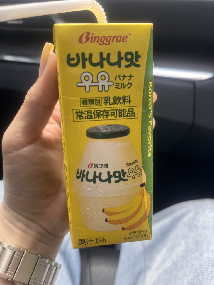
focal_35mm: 26
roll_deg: -0.9
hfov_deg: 53.1
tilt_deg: -36.0
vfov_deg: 67.3
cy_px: 142
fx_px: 214
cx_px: 107
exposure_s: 1/122
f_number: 1.6
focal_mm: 5.1
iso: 40
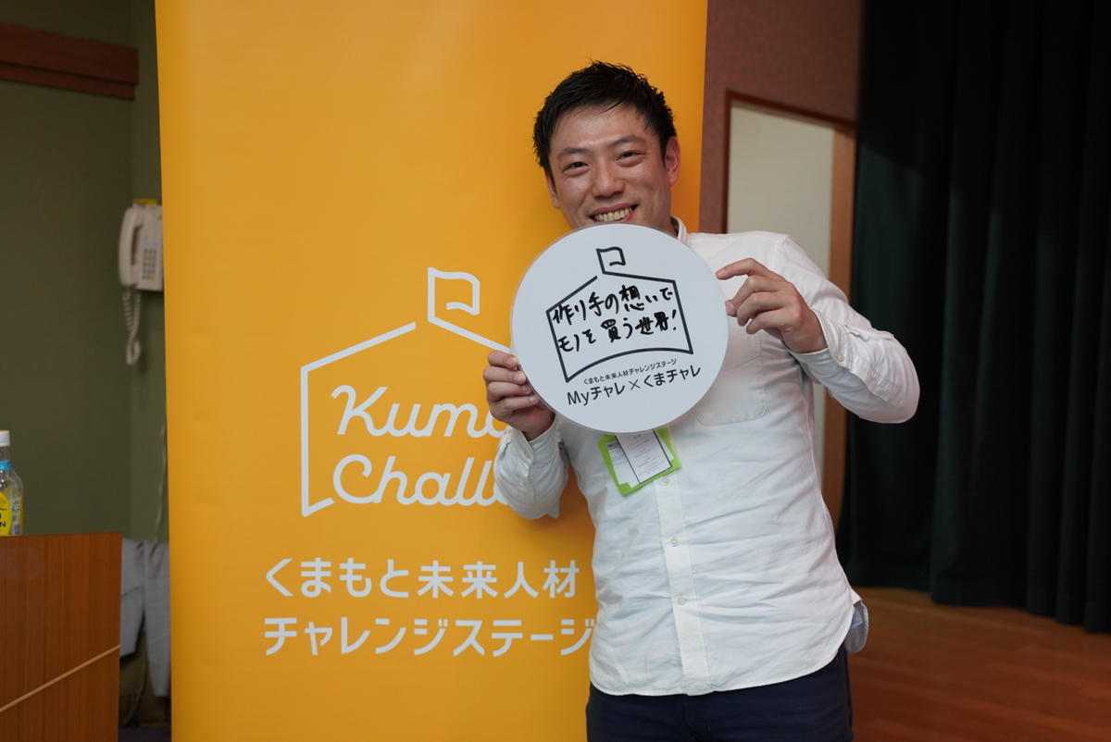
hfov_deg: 45.4
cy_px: 371
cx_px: 556
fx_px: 1328
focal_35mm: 43
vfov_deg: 31.2
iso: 2000
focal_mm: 43
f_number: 4
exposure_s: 1/160
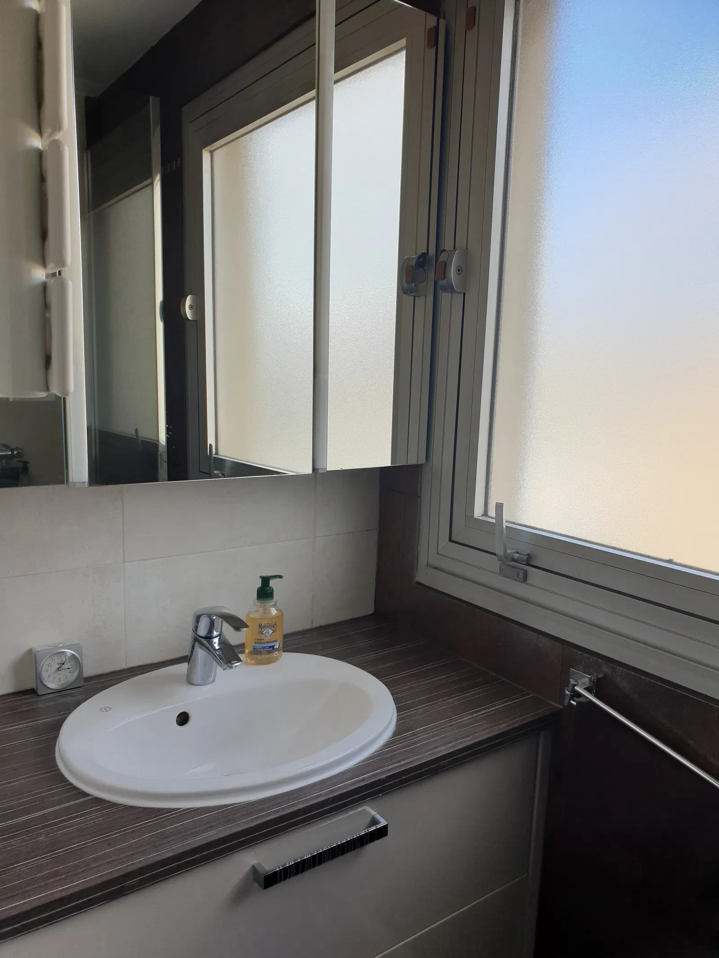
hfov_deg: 53.1
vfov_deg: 67.3
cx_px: 360
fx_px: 720
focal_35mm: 26
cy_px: 479
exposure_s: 1/695
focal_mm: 4.3
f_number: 2.4
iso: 50
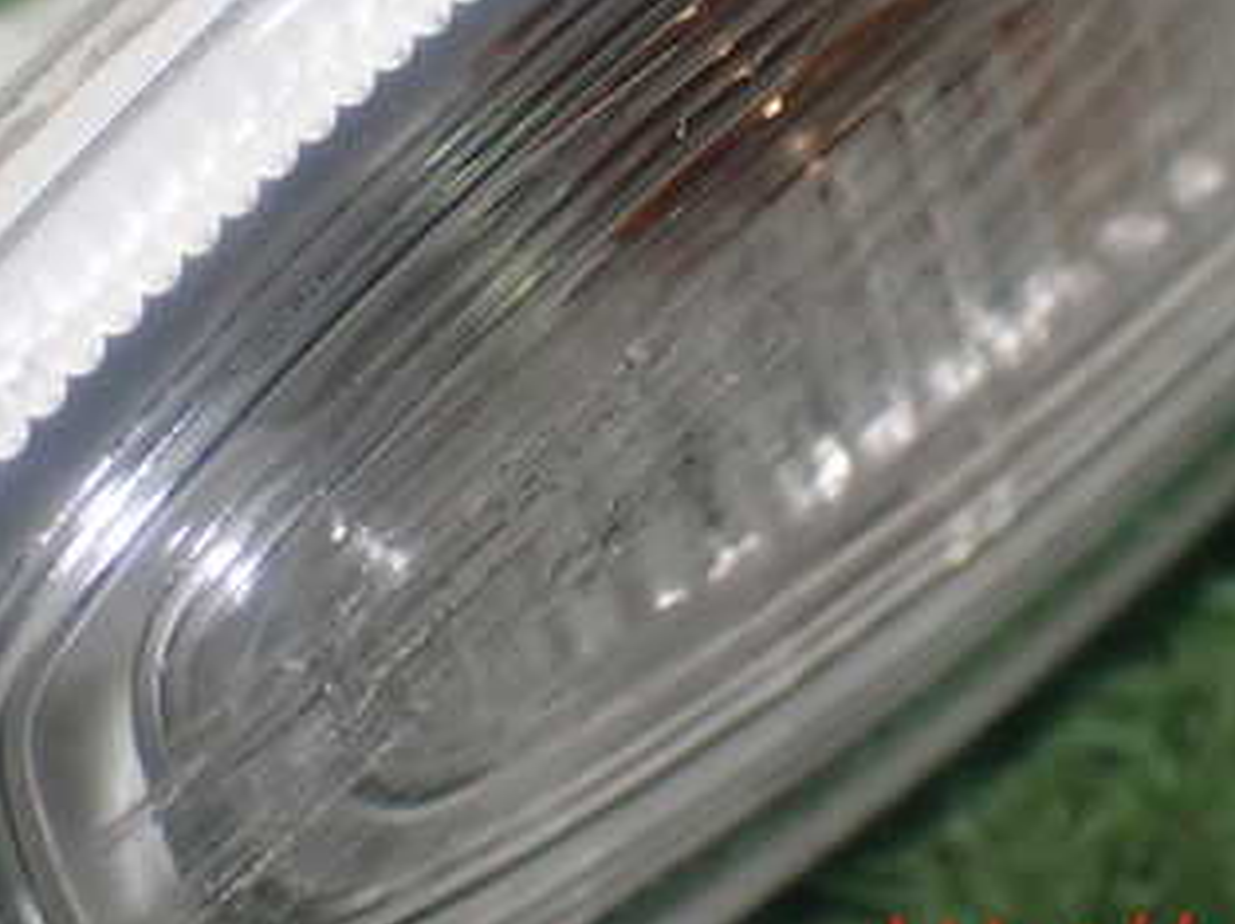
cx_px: 598
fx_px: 3957
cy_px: 122
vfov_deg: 13.2
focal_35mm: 111
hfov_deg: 17.7
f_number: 3.5
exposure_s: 1/60
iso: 400
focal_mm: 10.35
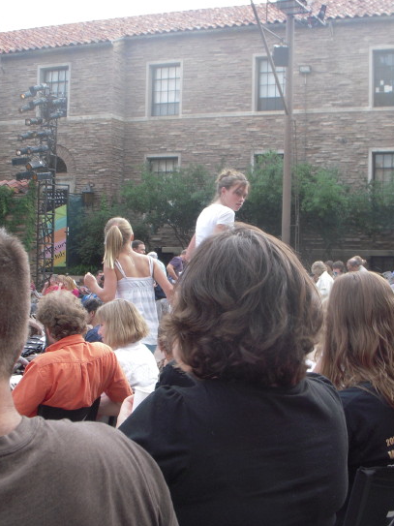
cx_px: 228
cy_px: 276
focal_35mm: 56
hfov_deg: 26.1
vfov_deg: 34.3
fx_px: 850
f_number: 3.3
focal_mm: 6.3
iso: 100
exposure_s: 1/80
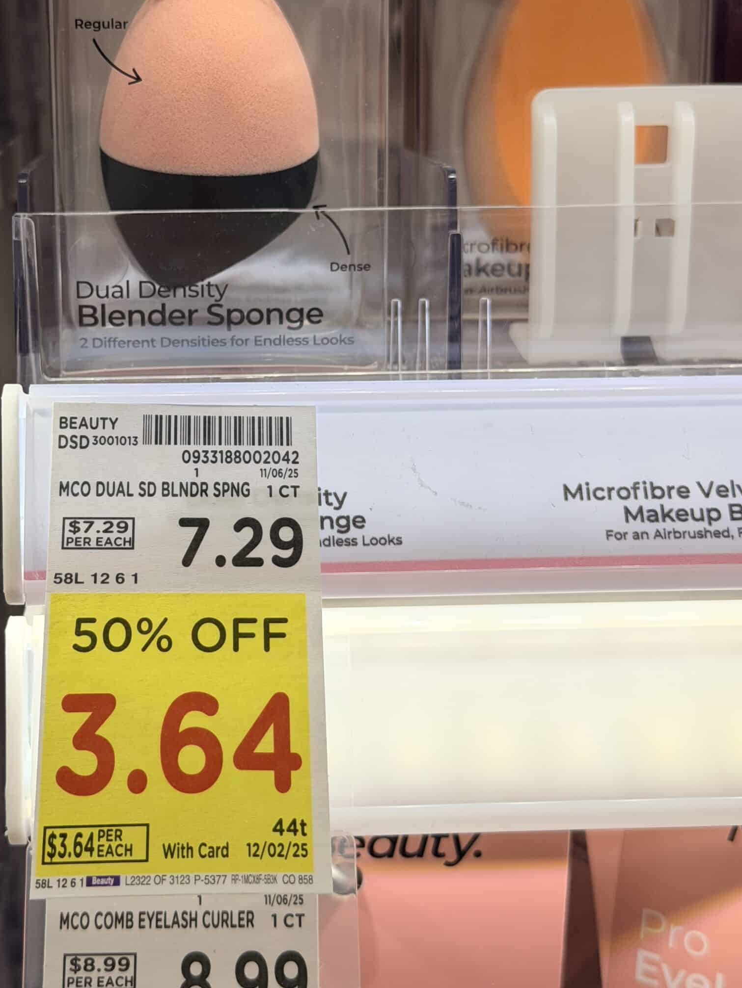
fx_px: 1743
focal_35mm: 61
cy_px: 400
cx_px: 287
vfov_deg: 31.6
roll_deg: -0.8
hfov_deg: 24.0
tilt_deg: -12.0
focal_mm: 6.76
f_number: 1.78
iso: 64
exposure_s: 1/592
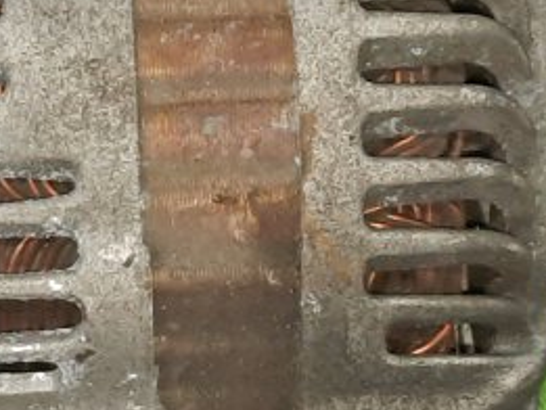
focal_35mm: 138
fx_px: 2178
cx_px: 92
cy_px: 238
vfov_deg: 10.8
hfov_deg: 14.2
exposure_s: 1/50
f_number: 2
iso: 278
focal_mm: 4.6
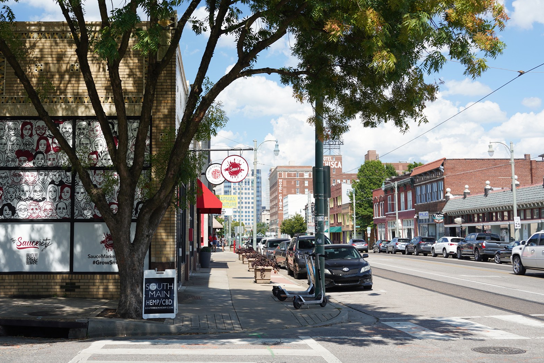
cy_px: 140
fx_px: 650
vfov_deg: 31.1
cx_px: 257
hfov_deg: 45.4
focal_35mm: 43
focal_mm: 34
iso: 100
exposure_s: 1/100
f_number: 6.3
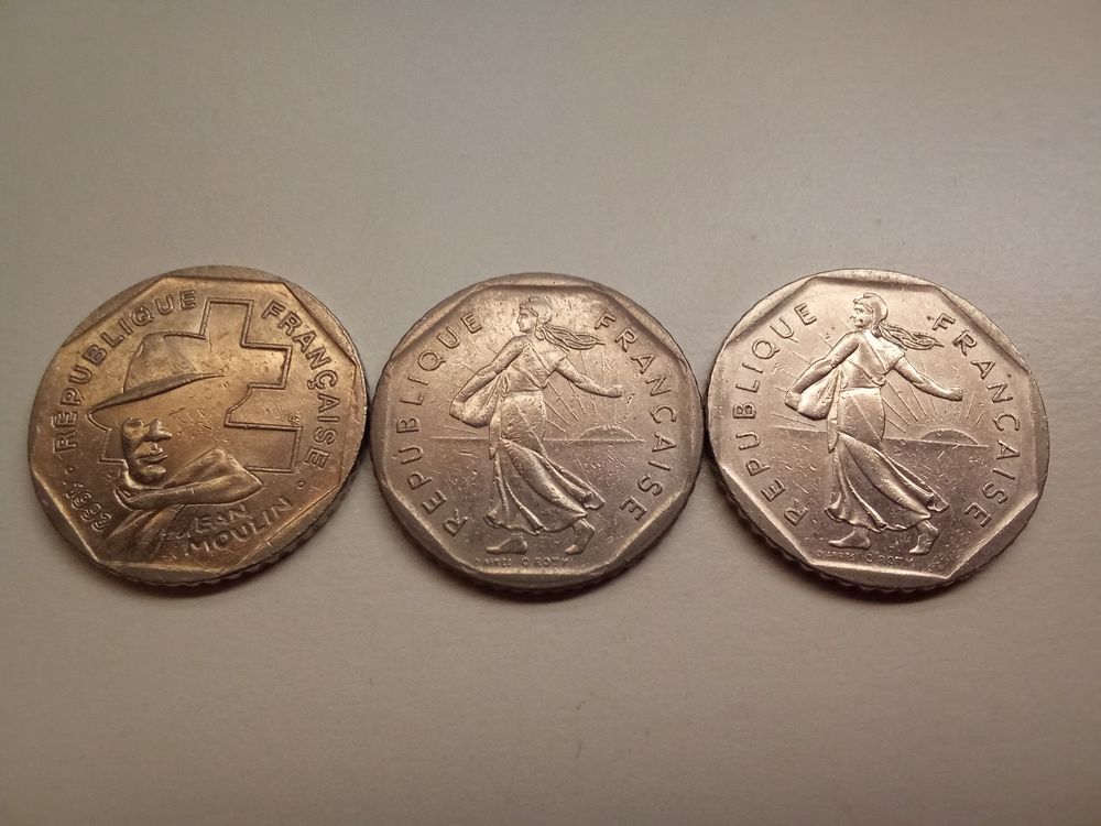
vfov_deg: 49.7
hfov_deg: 63.4
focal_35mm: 28
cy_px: 413
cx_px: 550
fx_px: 891
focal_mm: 2.87
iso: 800
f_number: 2
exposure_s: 1/25
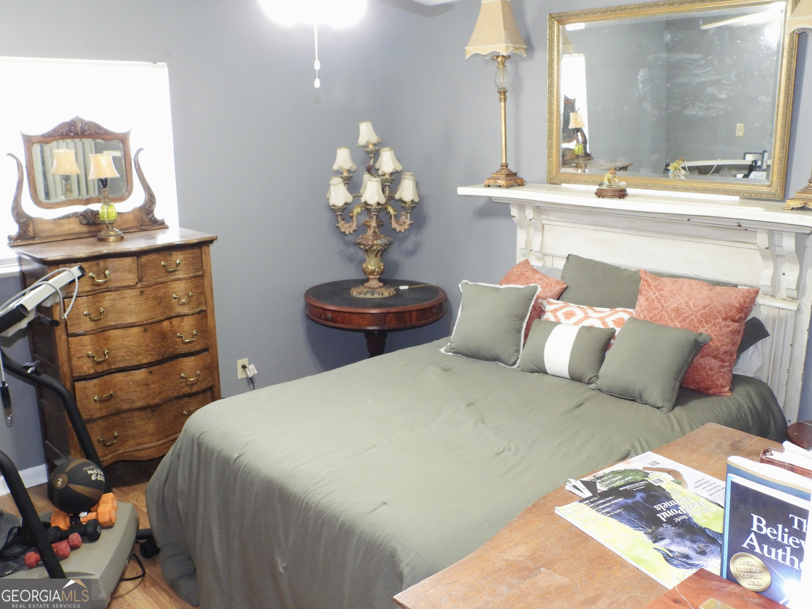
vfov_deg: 44.2
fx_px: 751
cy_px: 304
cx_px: 406
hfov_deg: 56.8
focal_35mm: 32
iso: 400
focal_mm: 5.8
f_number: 3.2
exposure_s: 1/13
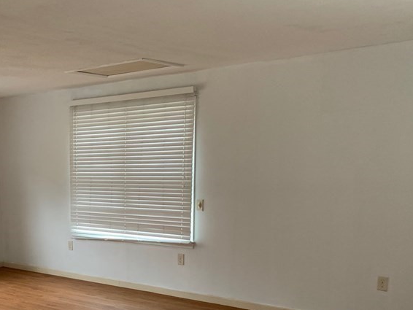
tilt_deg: -6.8
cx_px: 79
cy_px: 239
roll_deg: +1.1
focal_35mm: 47
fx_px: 561
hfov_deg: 38.8
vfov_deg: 30.3
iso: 250
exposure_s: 1/60
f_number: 1.8
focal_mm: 4.25
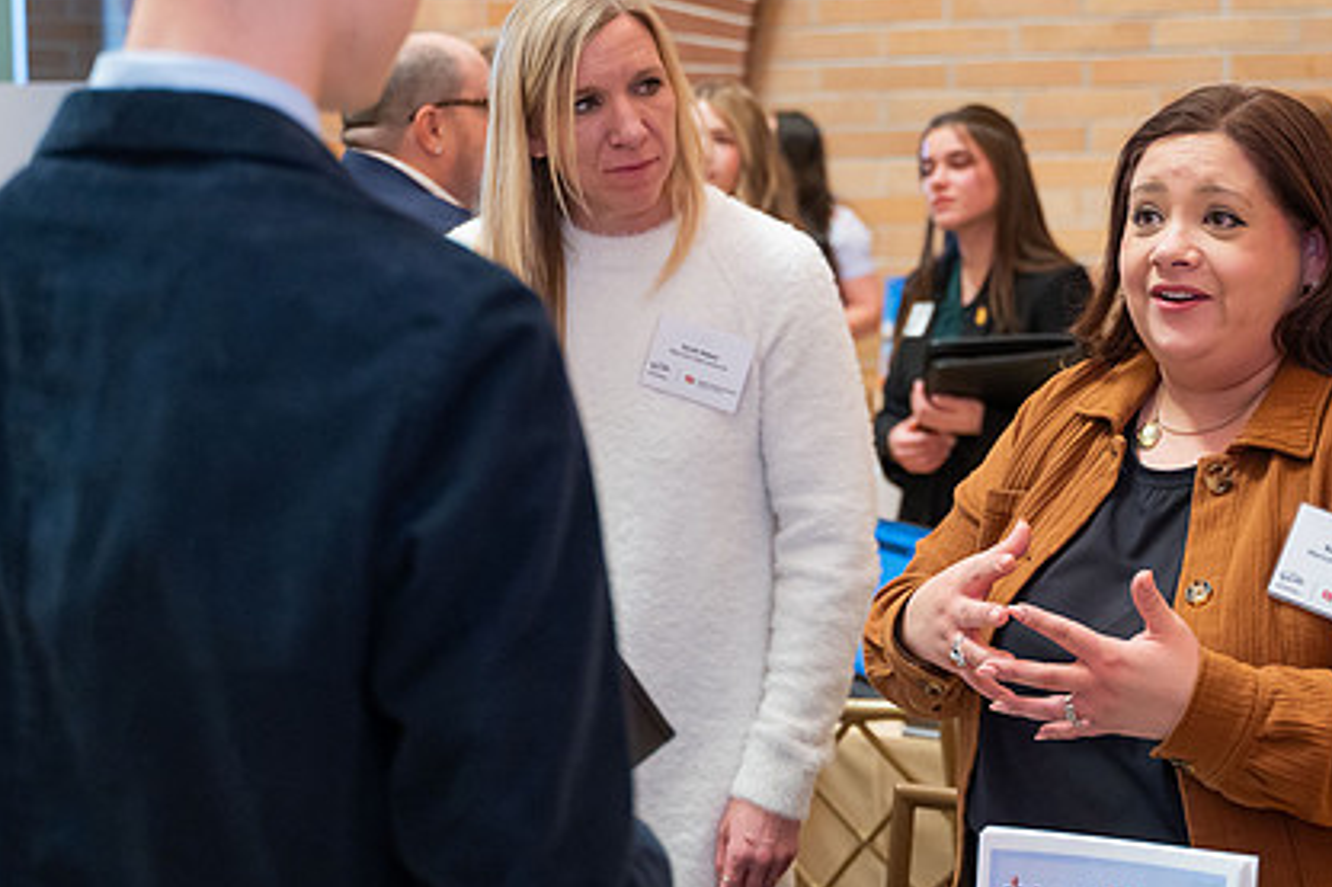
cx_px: 845
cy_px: 269
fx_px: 2626
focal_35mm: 71
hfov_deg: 28.3
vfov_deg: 19.1
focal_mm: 46
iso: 2500
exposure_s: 1/400
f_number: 2.8
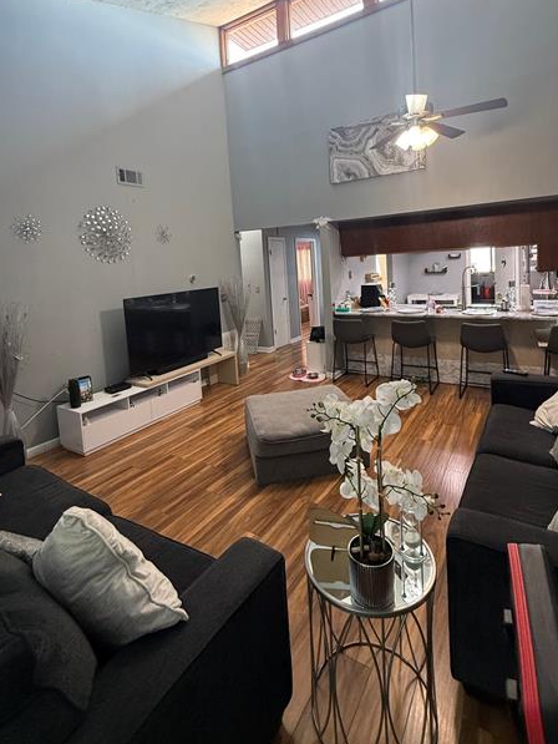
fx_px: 387
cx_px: 290
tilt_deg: -4.7
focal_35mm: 18
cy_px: 294
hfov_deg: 71.6
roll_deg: +3.3
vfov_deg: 86.5
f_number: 2.2
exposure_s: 1/60
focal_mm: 2.22
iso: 320
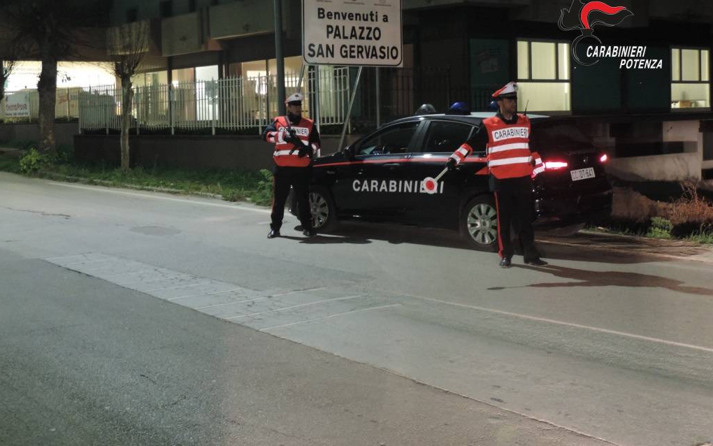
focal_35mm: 50
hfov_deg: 40.3
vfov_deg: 25.8
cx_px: 356
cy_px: 178
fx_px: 972
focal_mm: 8.3
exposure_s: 1/5
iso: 800
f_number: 3.5
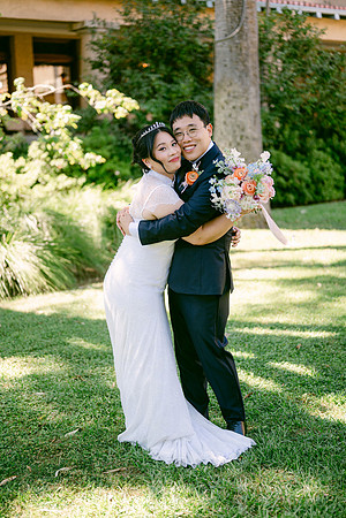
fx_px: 721
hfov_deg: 27.0
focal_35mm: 50
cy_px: 259
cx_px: 173
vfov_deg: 39.6
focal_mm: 50
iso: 80
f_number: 1.8
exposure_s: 1/640
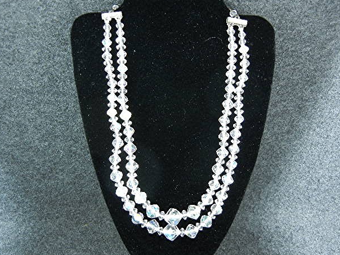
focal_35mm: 36
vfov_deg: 39.6
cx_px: 173
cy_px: 122
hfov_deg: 51.4
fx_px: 354
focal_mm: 6.2
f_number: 3.6
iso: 200
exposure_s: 1/3.1
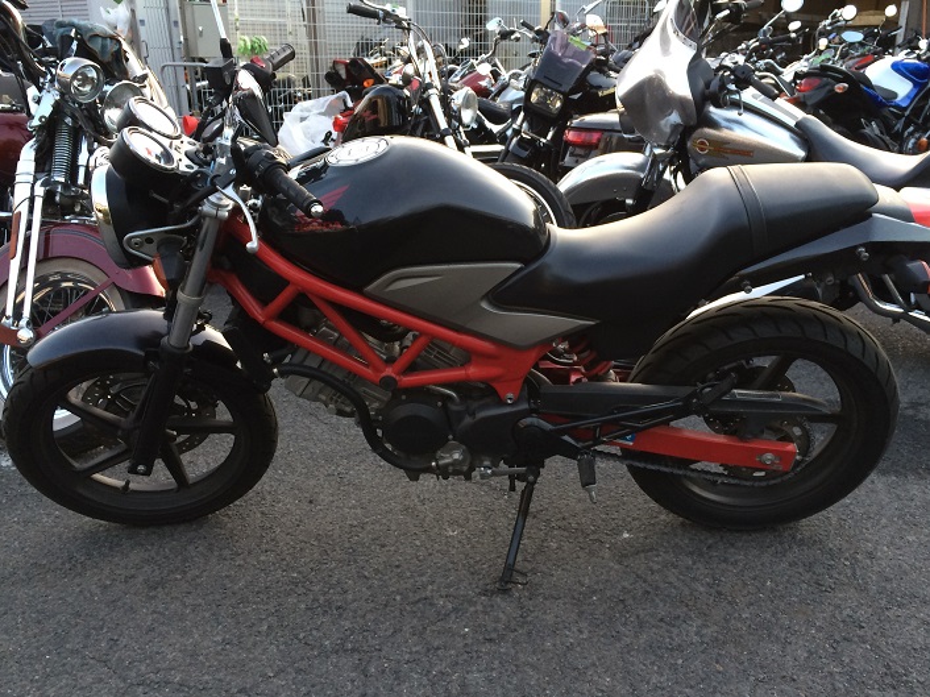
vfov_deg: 48.2
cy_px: 348
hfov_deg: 61.7
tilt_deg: -21.3
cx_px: 465
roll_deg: +0.1
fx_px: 779
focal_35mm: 29
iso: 64
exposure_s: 1/30
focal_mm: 4.15
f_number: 2.2
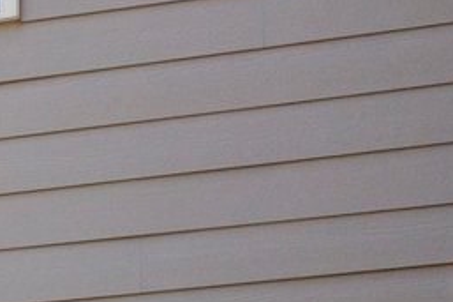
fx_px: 2804
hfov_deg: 7.8
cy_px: 908
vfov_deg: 5.7
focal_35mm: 223
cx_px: -992
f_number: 5
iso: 100
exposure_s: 1/200
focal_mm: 10.26
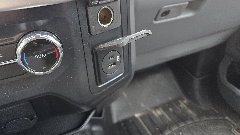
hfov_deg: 71.9
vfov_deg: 44.0
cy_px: 50
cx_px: 116
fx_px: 165
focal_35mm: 26
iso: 500
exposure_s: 1/120
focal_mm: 6.3
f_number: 1.7
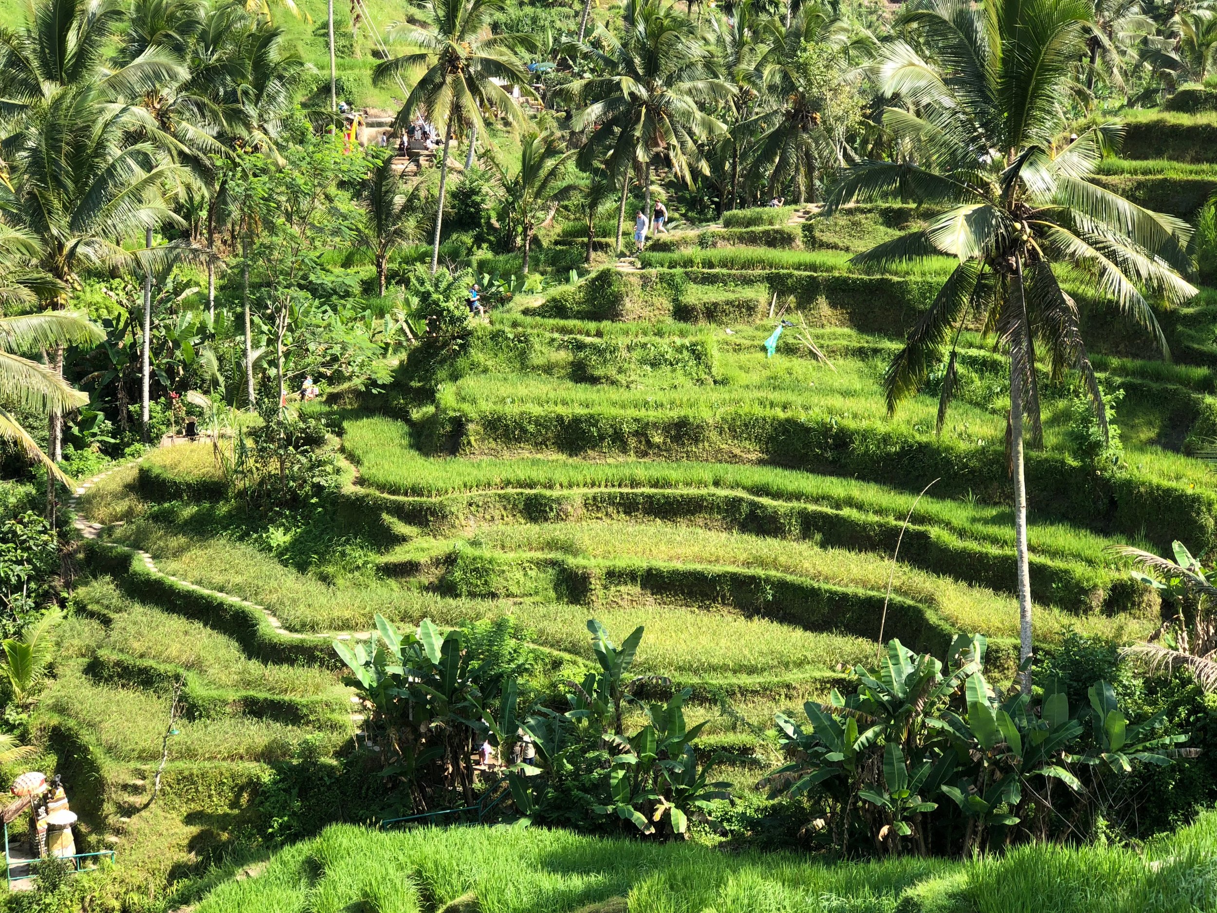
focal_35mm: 57
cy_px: 456
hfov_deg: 33.8
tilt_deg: -13.5
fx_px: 2004
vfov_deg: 25.7
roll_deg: +0.1
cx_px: 608
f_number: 2.8
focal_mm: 6.6
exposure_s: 1/225
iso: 20
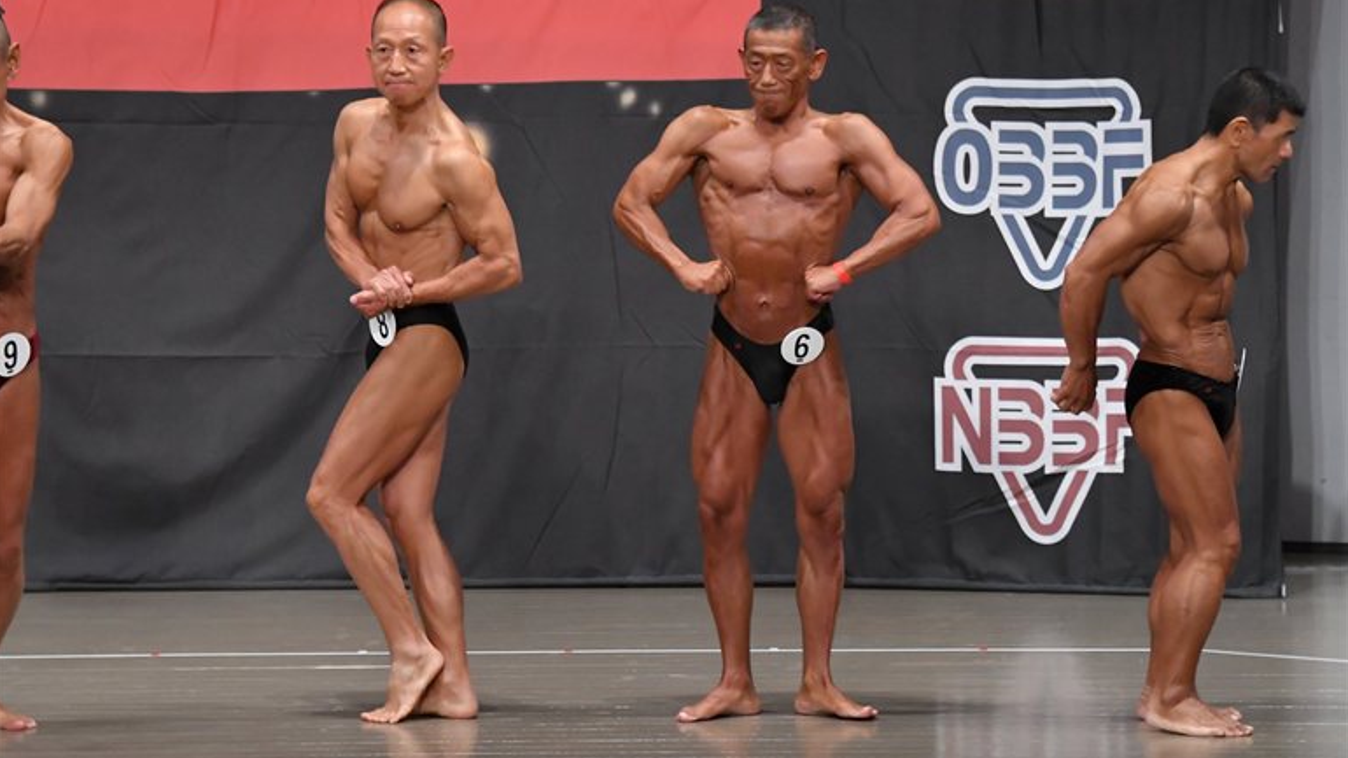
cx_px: 671
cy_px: 326
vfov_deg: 5.7
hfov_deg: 10.1
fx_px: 7613
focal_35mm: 213
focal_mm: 135
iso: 5000
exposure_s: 1/400
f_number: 5.6
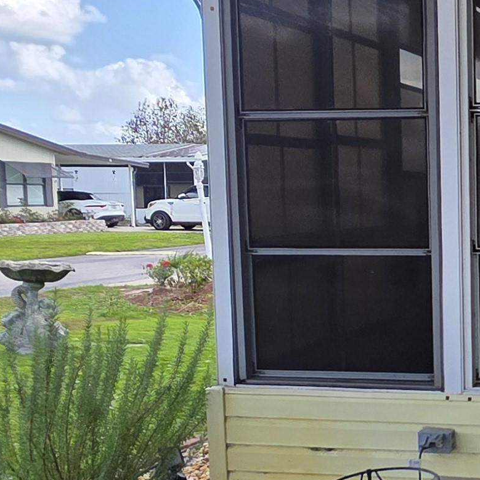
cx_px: 614
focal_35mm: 59
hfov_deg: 25.3
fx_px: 926
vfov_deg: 29.0
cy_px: 303
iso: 100
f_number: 1.9
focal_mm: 2.2
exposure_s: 1/2000
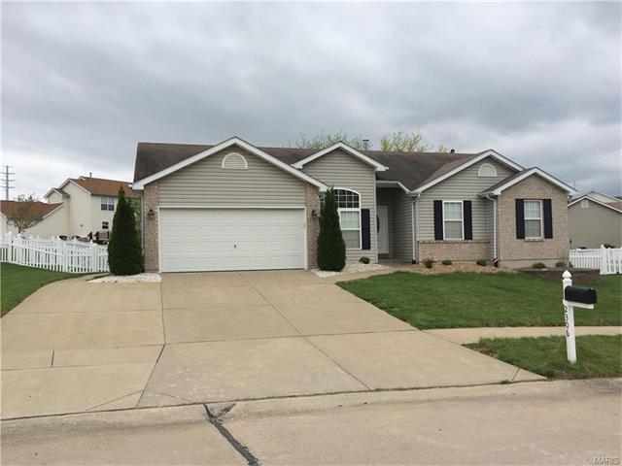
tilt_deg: +1.3
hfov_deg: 61.7
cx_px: 311
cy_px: 233
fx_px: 521
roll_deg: +3.1
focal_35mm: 29
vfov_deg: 48.2
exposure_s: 1/1080
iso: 32
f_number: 2.2
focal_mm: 4.15
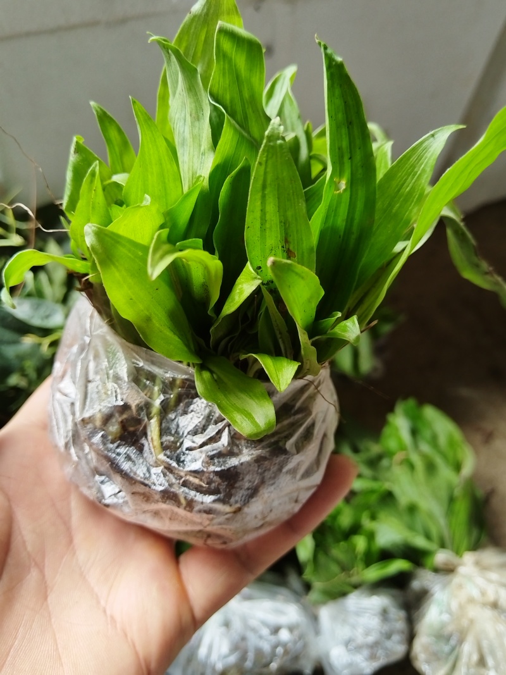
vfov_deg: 67.3
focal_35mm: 26
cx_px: 253
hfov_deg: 53.1
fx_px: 507
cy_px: 338
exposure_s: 1/100
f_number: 1.9
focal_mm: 4.95
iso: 2250
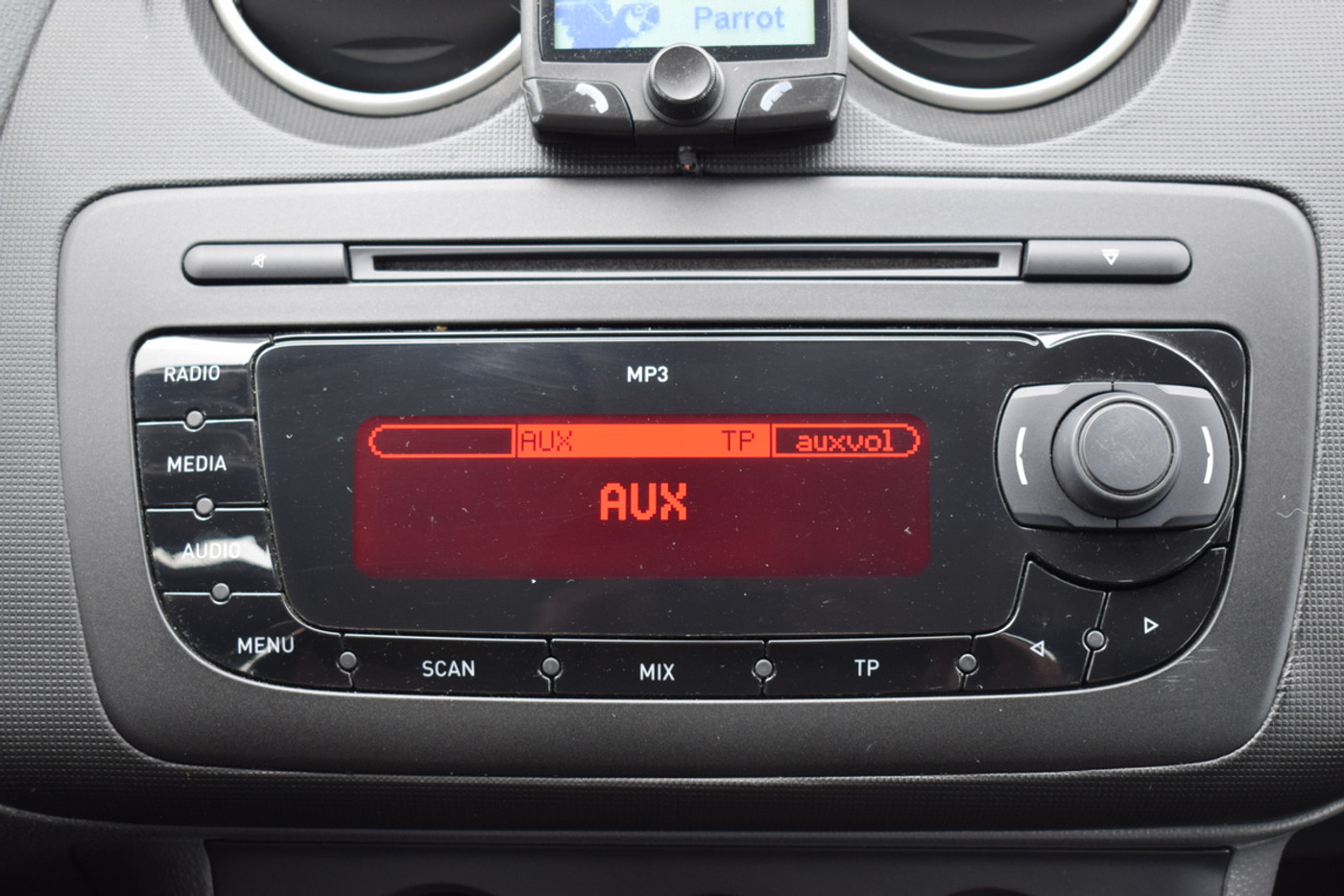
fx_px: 2128
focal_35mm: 57
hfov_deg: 35.1
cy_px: 448
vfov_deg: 23.8
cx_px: 672
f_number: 4.8
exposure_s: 1/80
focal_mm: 38
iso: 400
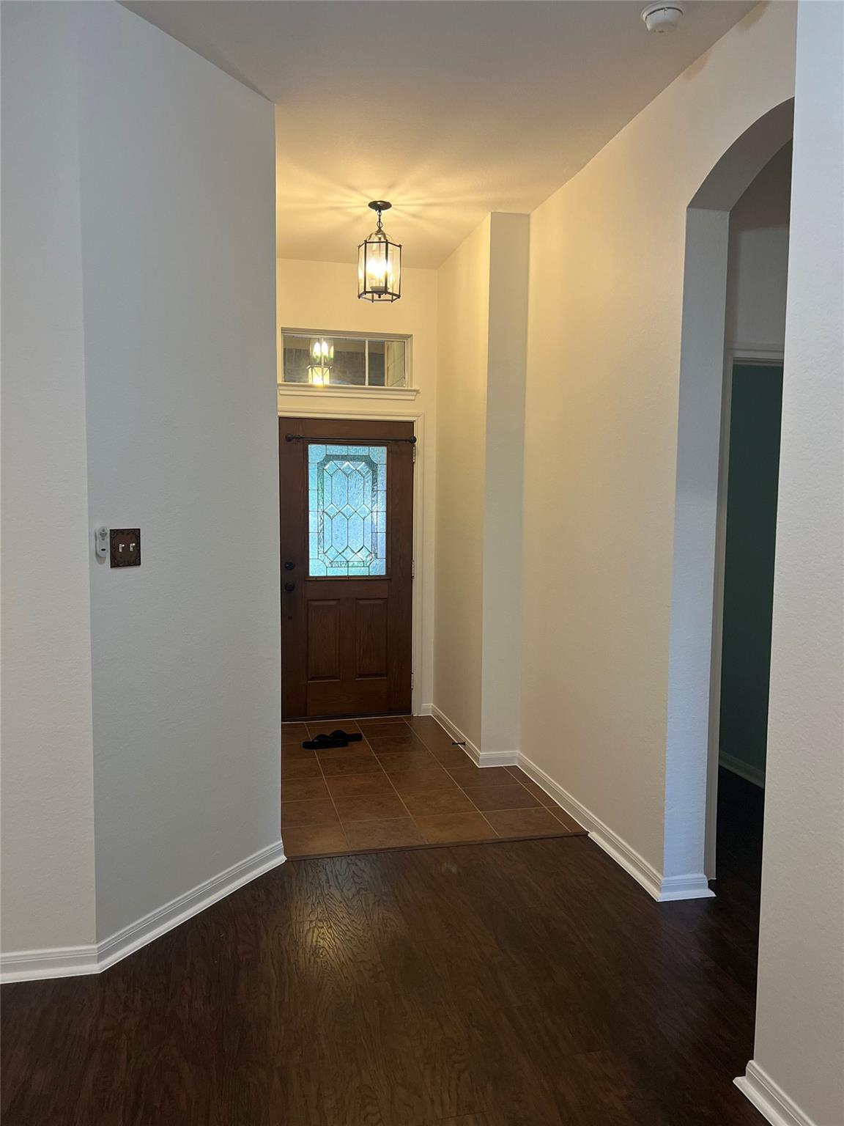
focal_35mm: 26
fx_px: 845
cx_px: 422
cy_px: 563
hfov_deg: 53.1
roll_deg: -1.0
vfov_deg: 67.3
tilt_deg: -4.5
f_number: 1.5
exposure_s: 1/60
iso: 160
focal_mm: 5.7
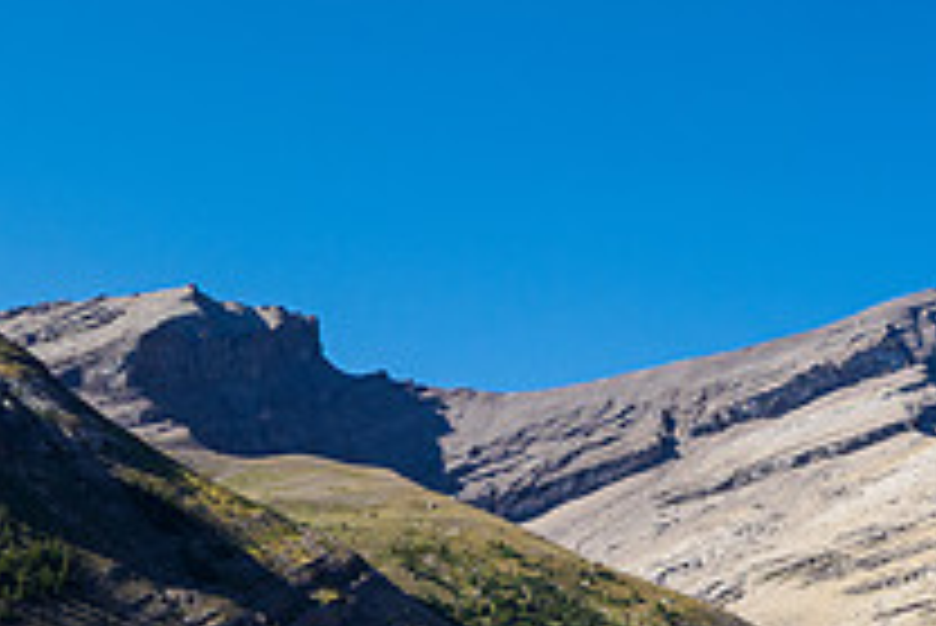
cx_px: 900
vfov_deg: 15.1
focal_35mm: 87
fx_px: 2263
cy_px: 781
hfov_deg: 22.6
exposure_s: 1/250
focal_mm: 15
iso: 200
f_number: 8
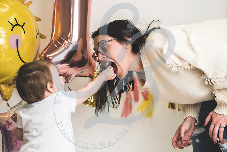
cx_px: 114
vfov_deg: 20.2
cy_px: 76
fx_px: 425
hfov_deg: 29.9
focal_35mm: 67
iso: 200
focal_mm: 50
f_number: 2.8
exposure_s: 1/160
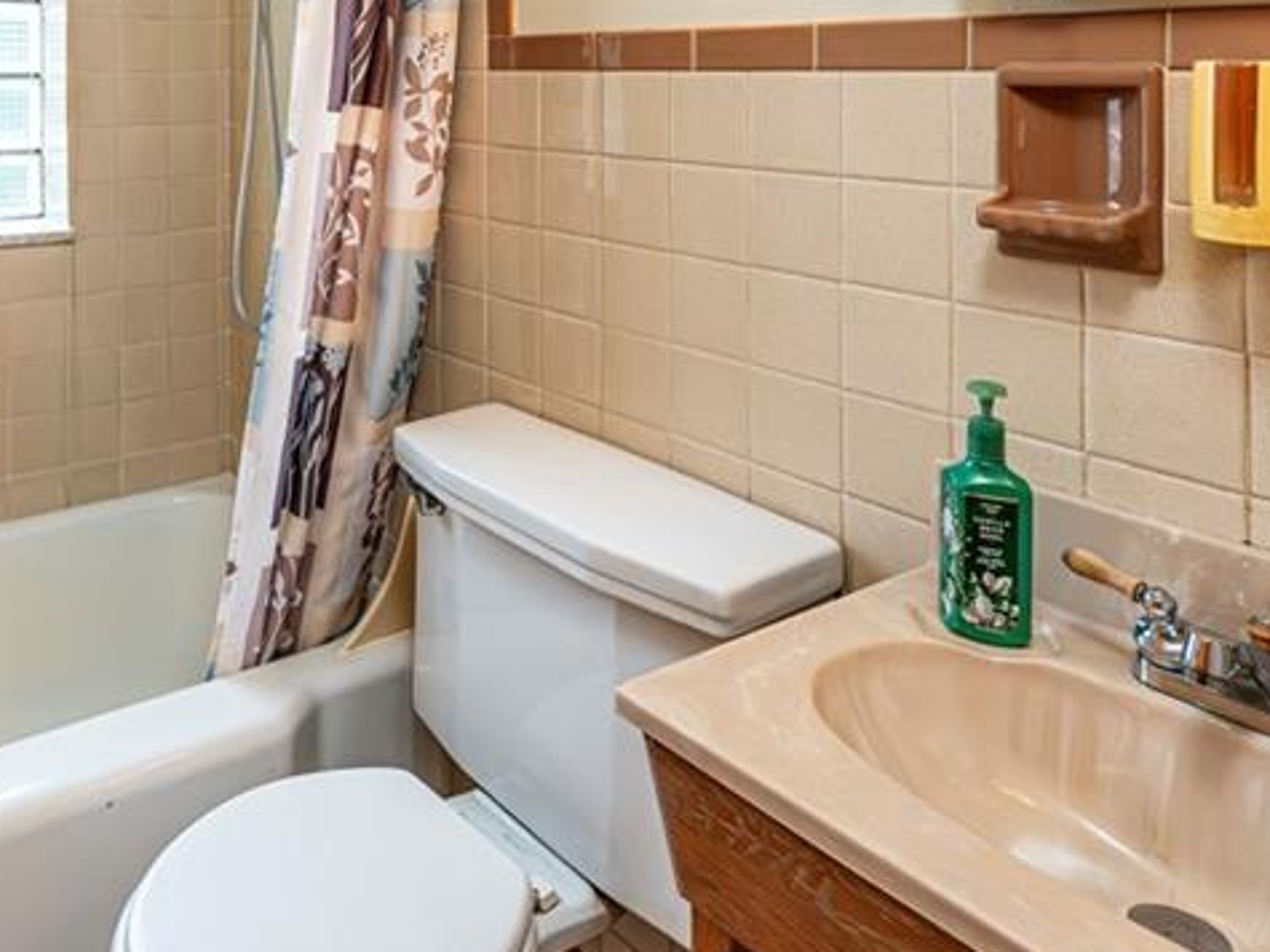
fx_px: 1064
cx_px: 259
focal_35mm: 29
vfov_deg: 43.6
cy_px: 79
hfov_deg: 57.2
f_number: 8
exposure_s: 1/100
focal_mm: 14
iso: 2500
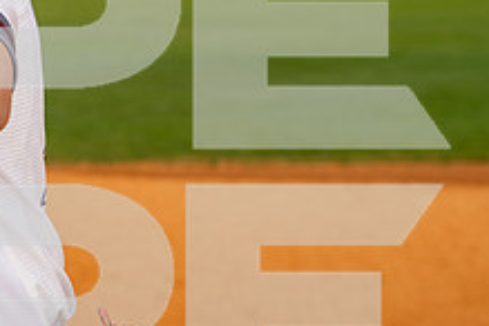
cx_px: -118
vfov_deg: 8.6
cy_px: 32
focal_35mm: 159
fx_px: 2160
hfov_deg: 12.6
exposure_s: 1/640
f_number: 4.5
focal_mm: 60
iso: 100
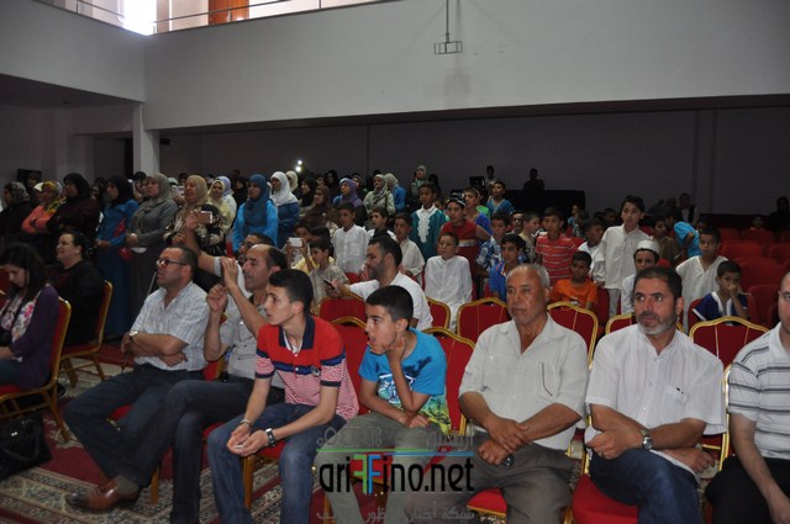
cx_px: 395
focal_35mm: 27
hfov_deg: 67.4
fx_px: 592
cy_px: 262
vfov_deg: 47.8
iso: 800
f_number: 3.5
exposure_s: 1/60
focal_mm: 18
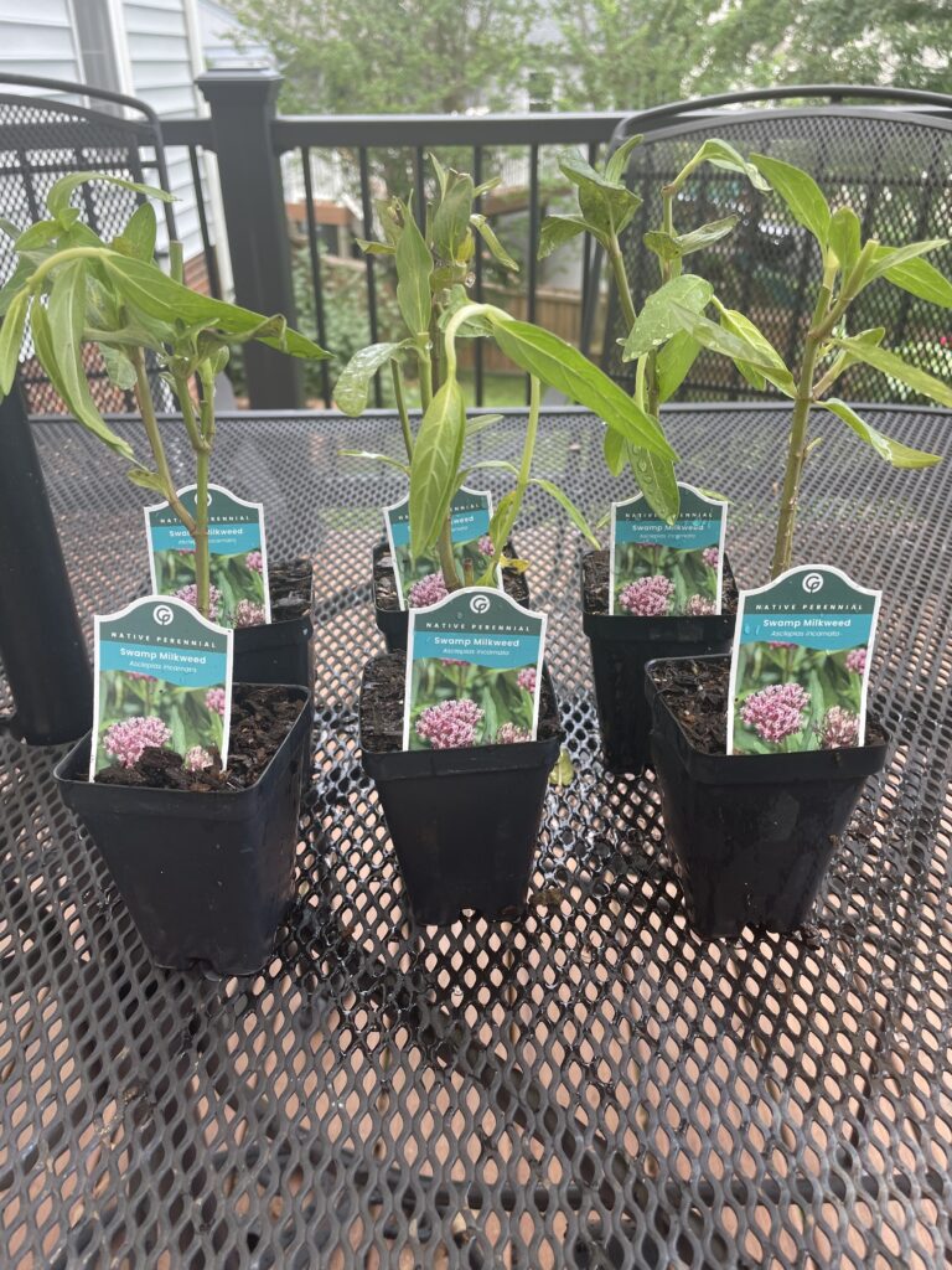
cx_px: 476
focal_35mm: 26
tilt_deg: -29.4
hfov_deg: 53.1
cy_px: 635
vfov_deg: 67.3
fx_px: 953
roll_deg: -0.1
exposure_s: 1/226
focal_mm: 4.2
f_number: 1.6
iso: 32
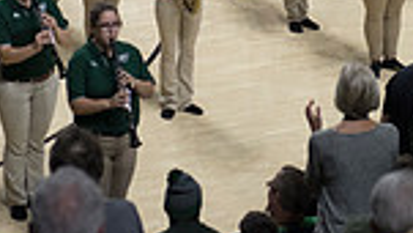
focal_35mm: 282
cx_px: 200
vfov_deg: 4.2
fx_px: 3089
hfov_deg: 7.6
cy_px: -273
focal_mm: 70
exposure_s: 1/1000
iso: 2000
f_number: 2.8
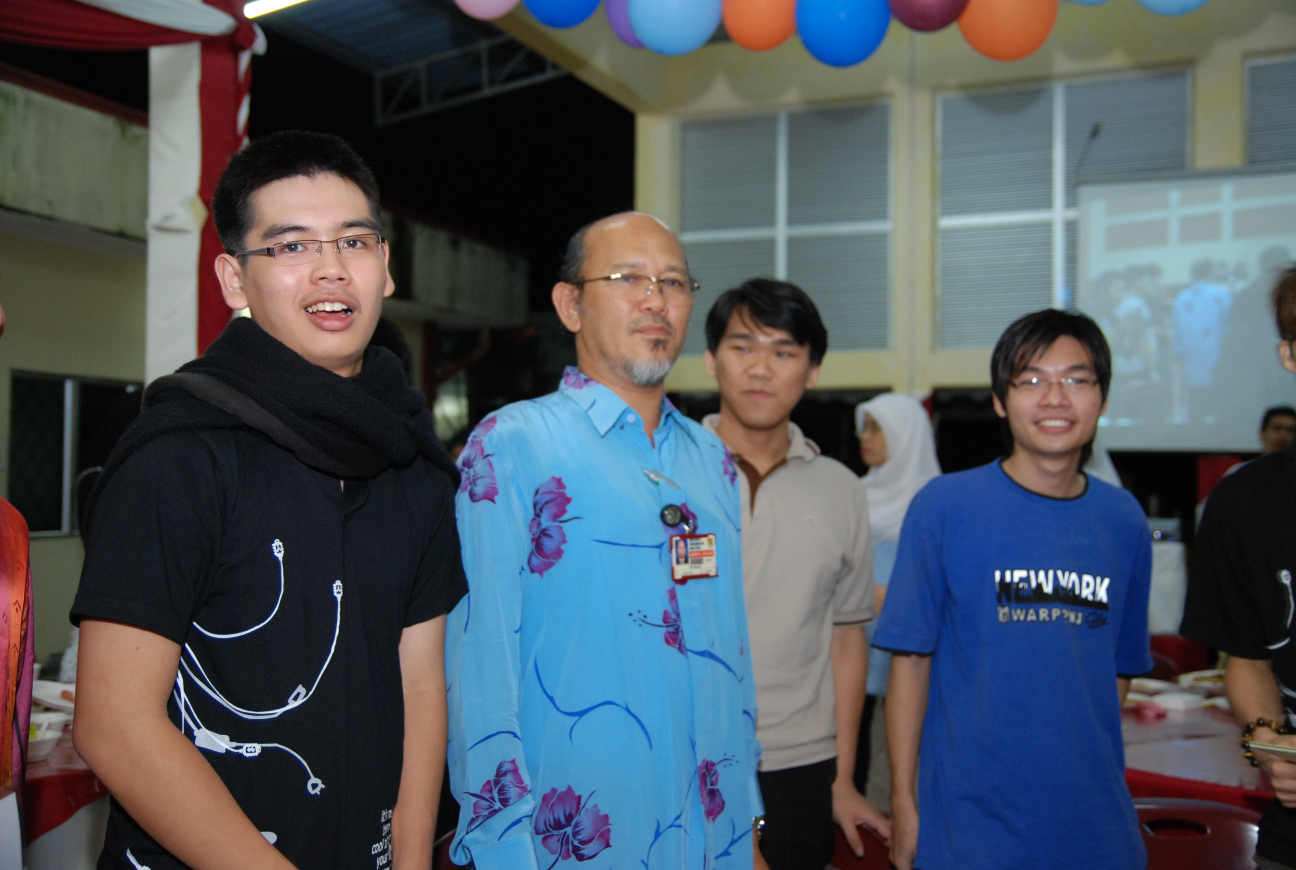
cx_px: 648
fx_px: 1407
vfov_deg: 34.4
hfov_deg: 49.5
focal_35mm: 39
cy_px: 435
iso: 500
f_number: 2.8
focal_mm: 26
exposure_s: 1/80
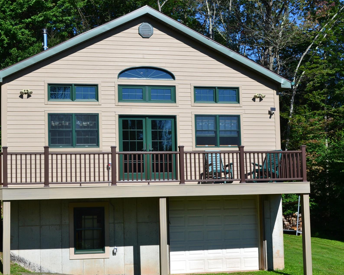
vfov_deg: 26.2
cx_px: 132
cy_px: 147
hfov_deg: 32.4
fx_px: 590
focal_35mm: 58
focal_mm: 32
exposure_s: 1/400
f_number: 11
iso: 400
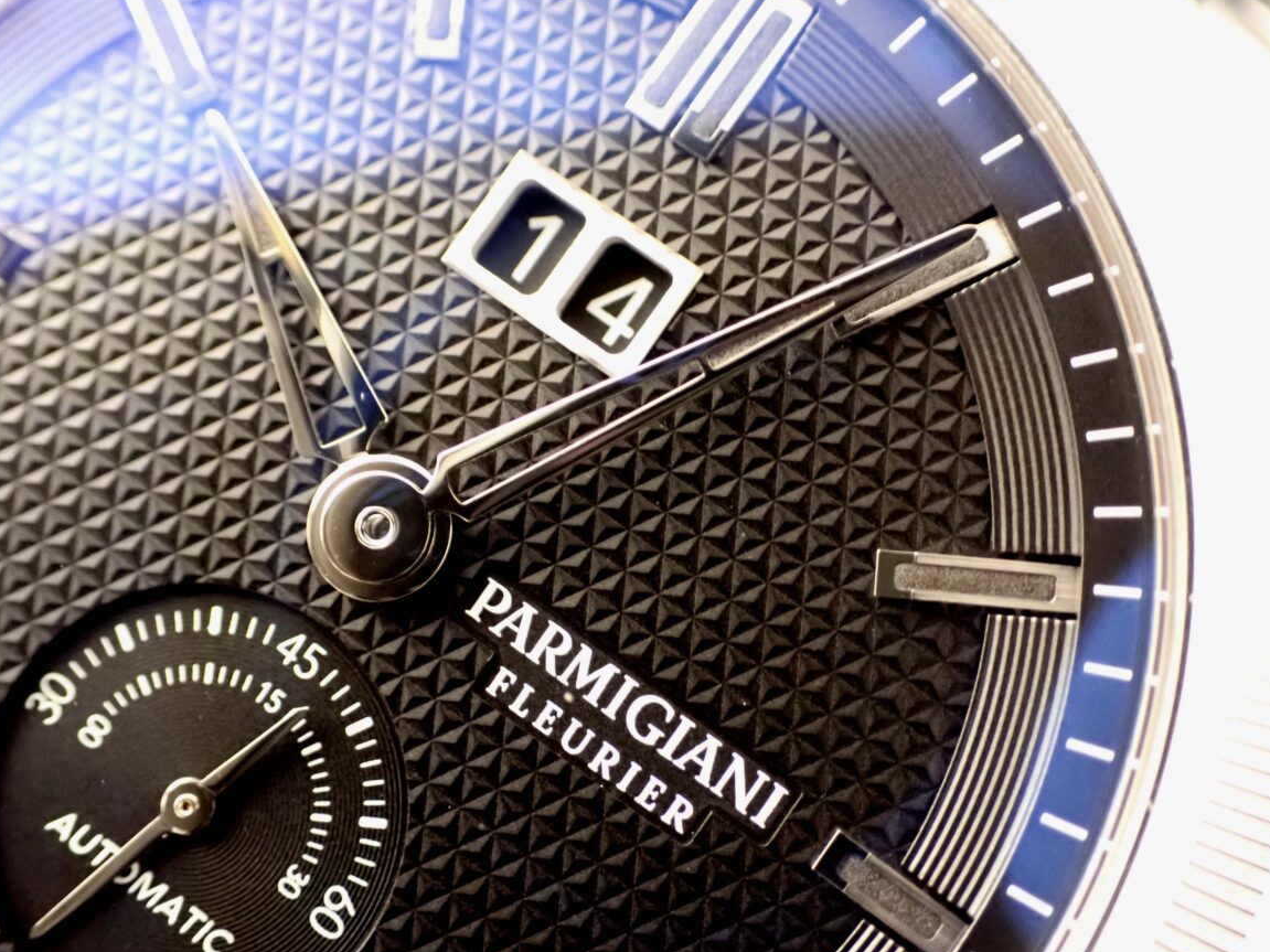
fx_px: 1798
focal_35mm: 49
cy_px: 490
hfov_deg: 38.9
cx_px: 651
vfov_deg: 29.7
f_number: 3.1
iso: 1600
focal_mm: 8.4
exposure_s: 1/25
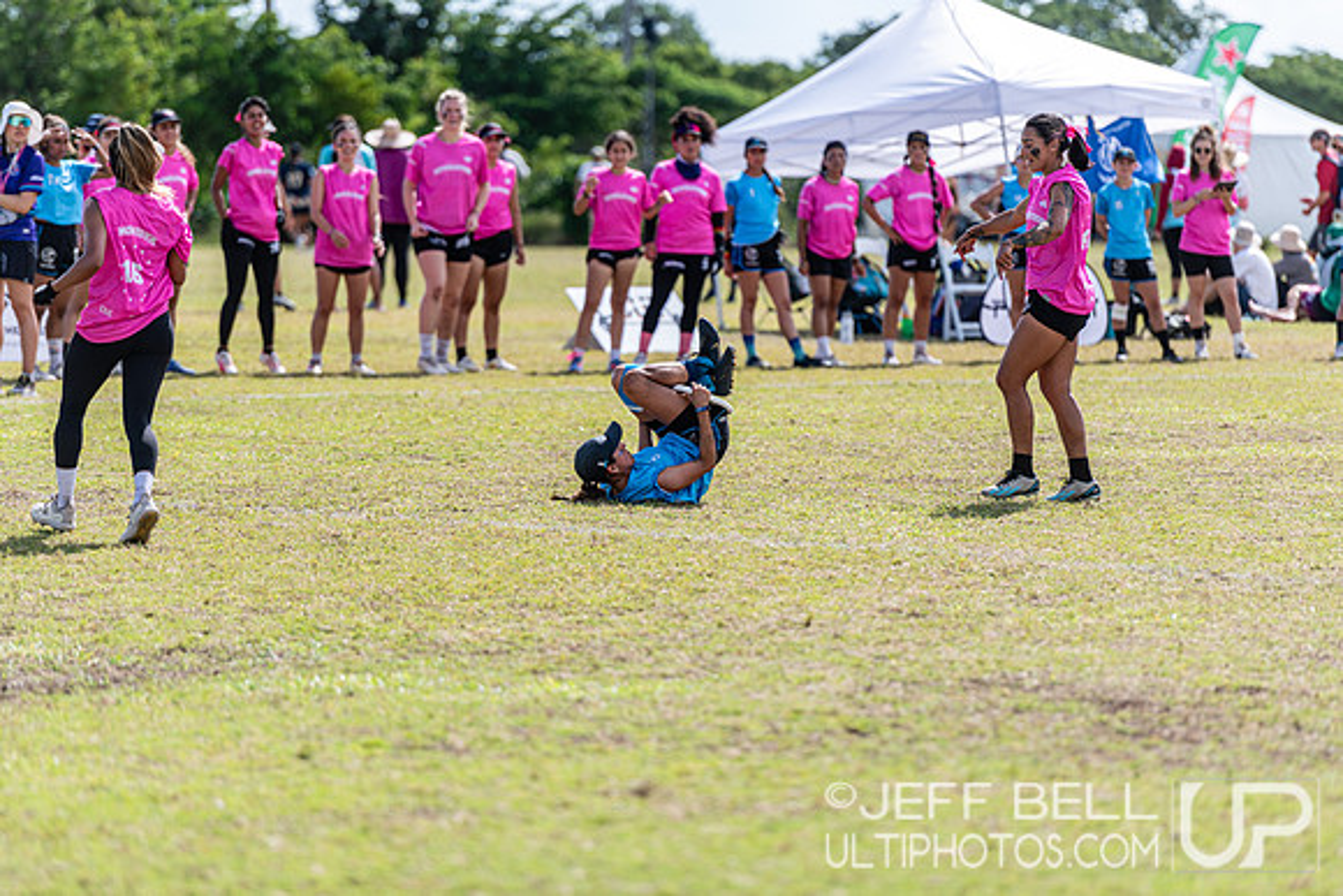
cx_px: 672
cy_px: 448
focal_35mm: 200
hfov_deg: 10.3
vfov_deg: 6.9
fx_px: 7463
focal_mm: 200
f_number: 3.2
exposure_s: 1/1250
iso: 90
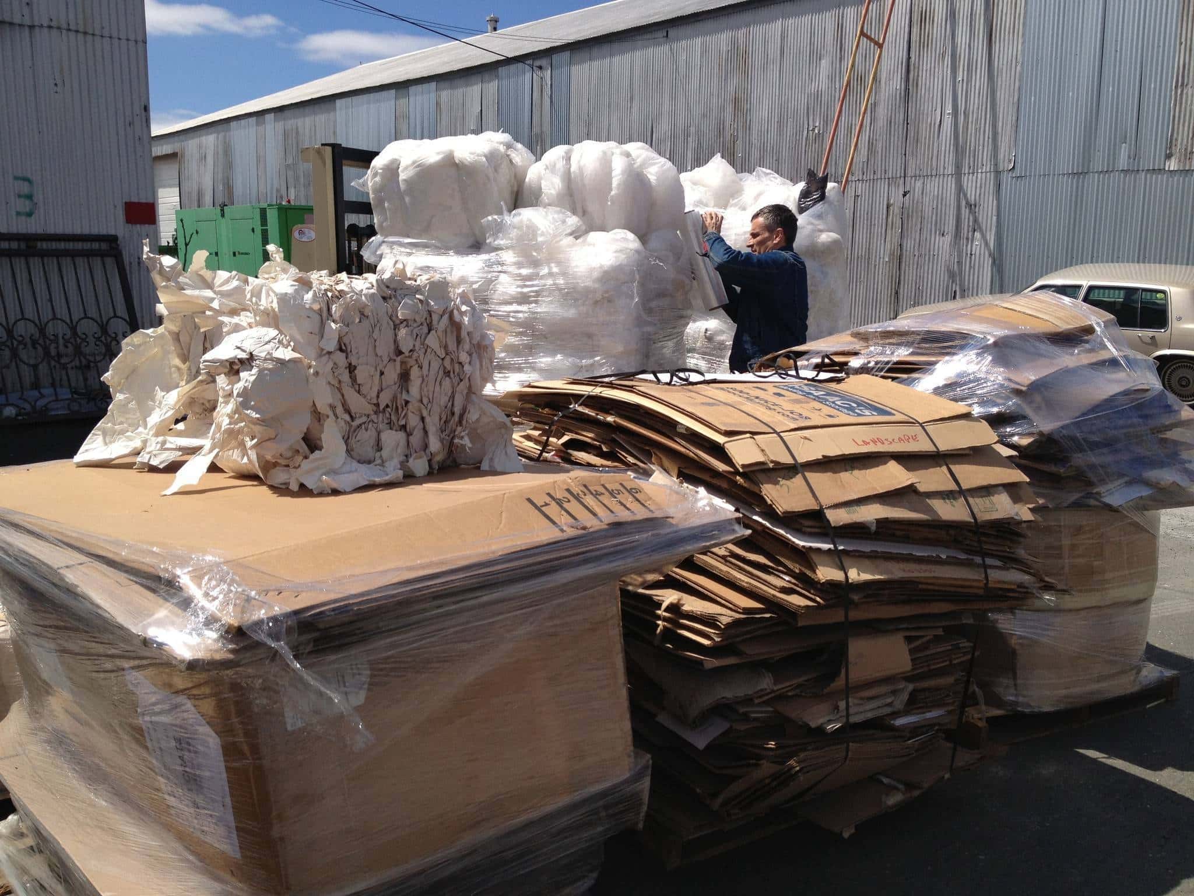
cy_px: 448
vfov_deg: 40.7
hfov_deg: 52.6
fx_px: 1207
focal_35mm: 35
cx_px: 597
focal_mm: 4.28
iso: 50
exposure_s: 1/2208
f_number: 2.4
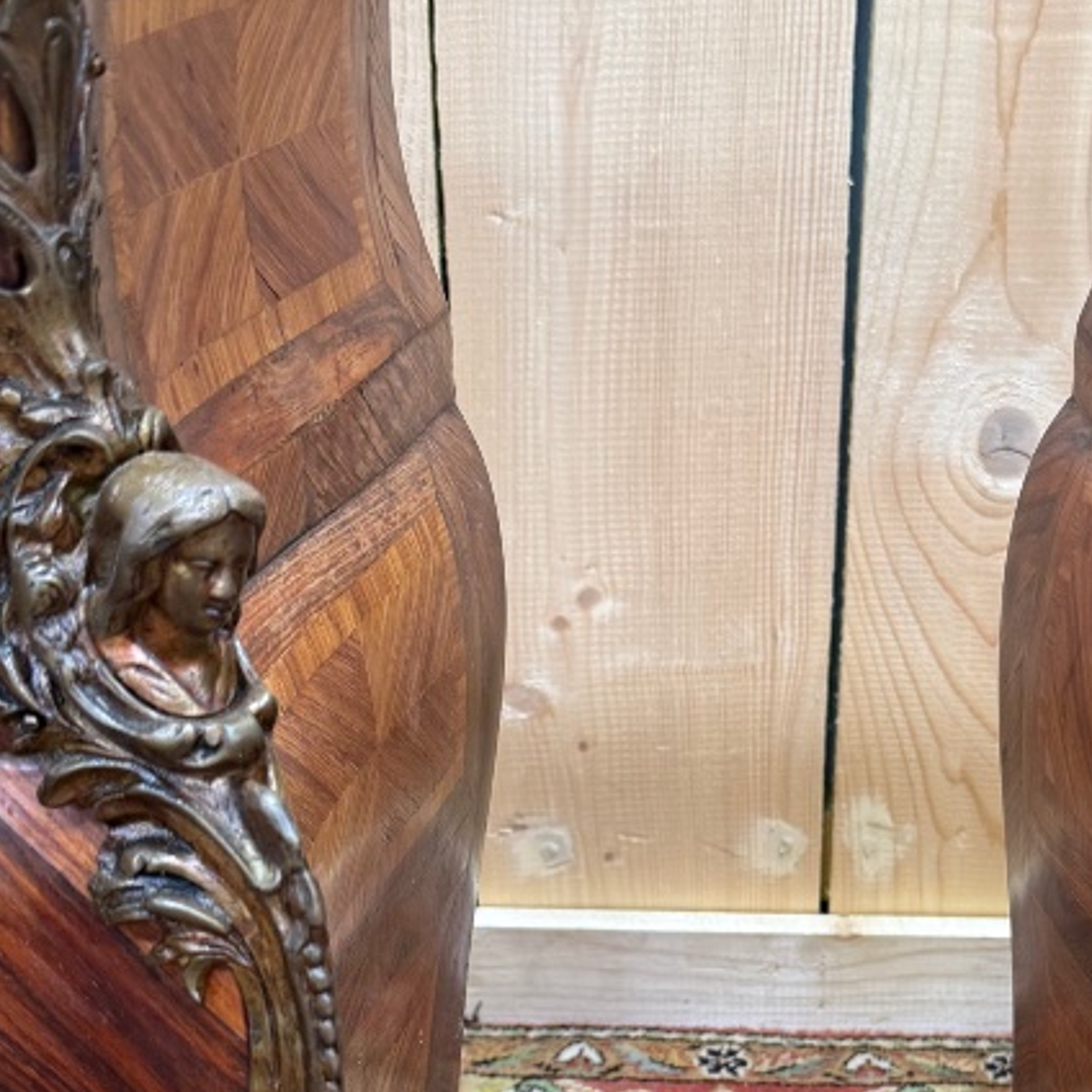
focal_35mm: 60
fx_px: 2141
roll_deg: -2.7
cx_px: 765
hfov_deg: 28.3
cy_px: 997
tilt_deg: -31.1
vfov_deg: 27.5
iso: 200
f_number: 1.78
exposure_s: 1/50
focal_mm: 6.76
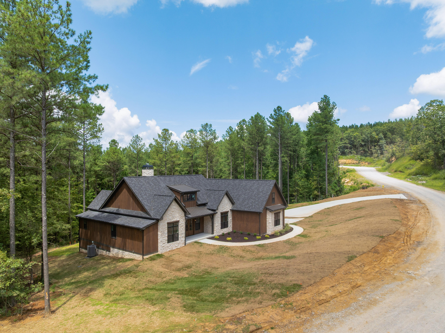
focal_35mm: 24
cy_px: 166
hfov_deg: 71.6
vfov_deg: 56.8
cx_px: 222
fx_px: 308
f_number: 7.1
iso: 100
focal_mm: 12.29
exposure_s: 1/200
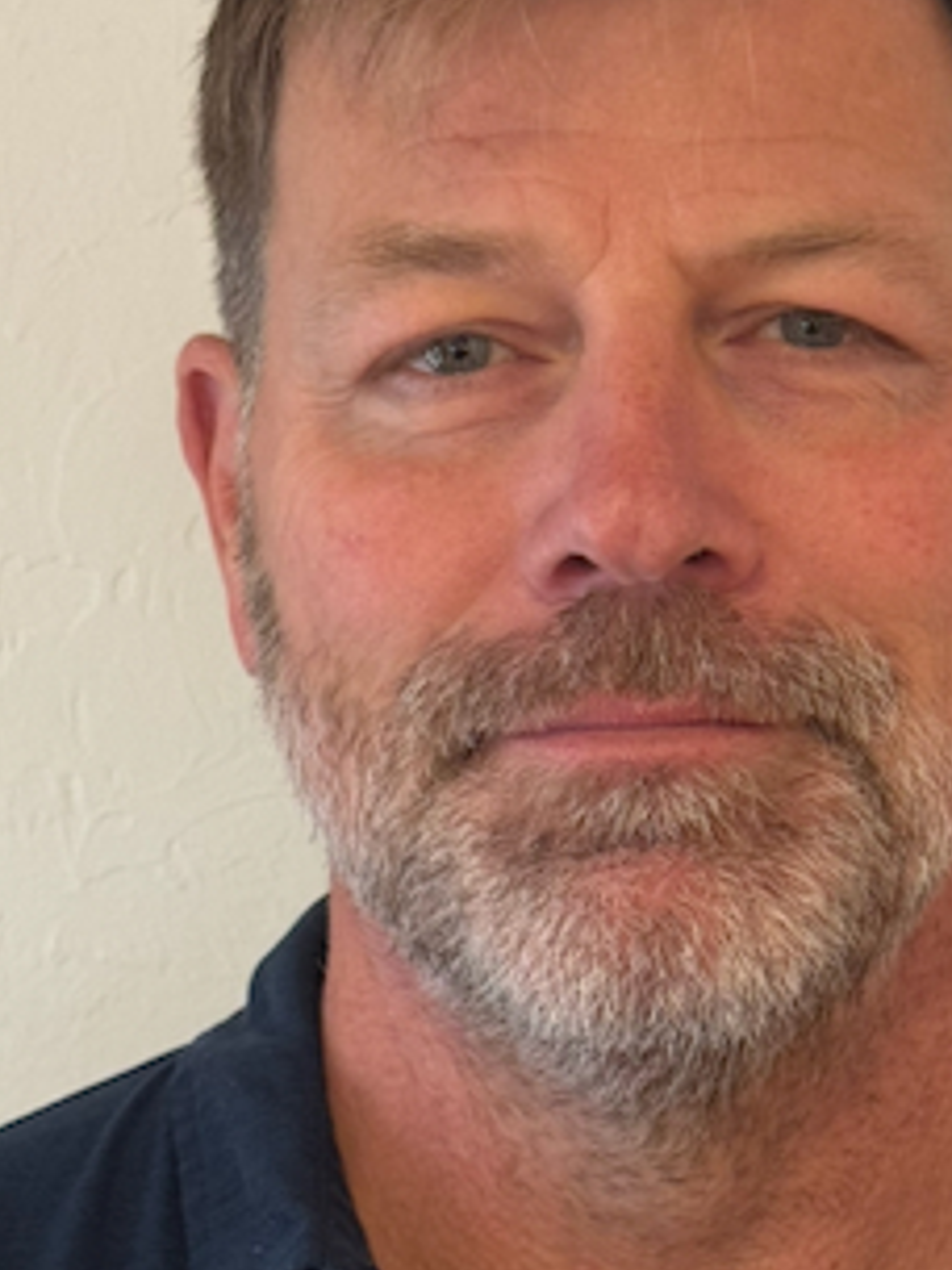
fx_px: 3704
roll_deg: +0.4
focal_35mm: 101
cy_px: 556
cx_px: 668
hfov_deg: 14.6
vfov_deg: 19.4
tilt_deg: +3.5
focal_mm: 6.76
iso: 400
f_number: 1.78
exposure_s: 1/40
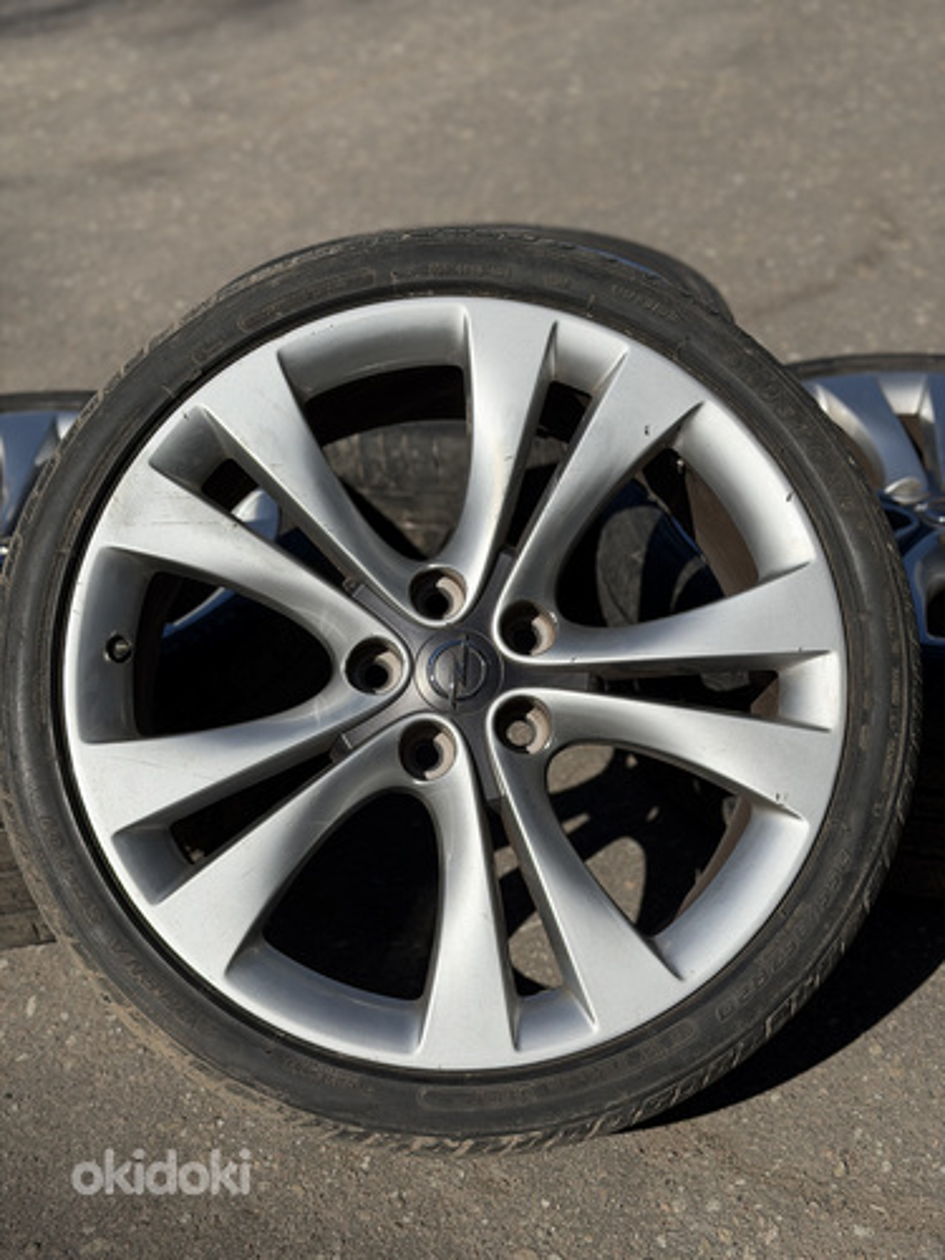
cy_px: 630
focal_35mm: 48
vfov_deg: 39.7
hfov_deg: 30.3
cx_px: 472
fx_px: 1747
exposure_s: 1/11364
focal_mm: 6.76
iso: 80
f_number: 1.78
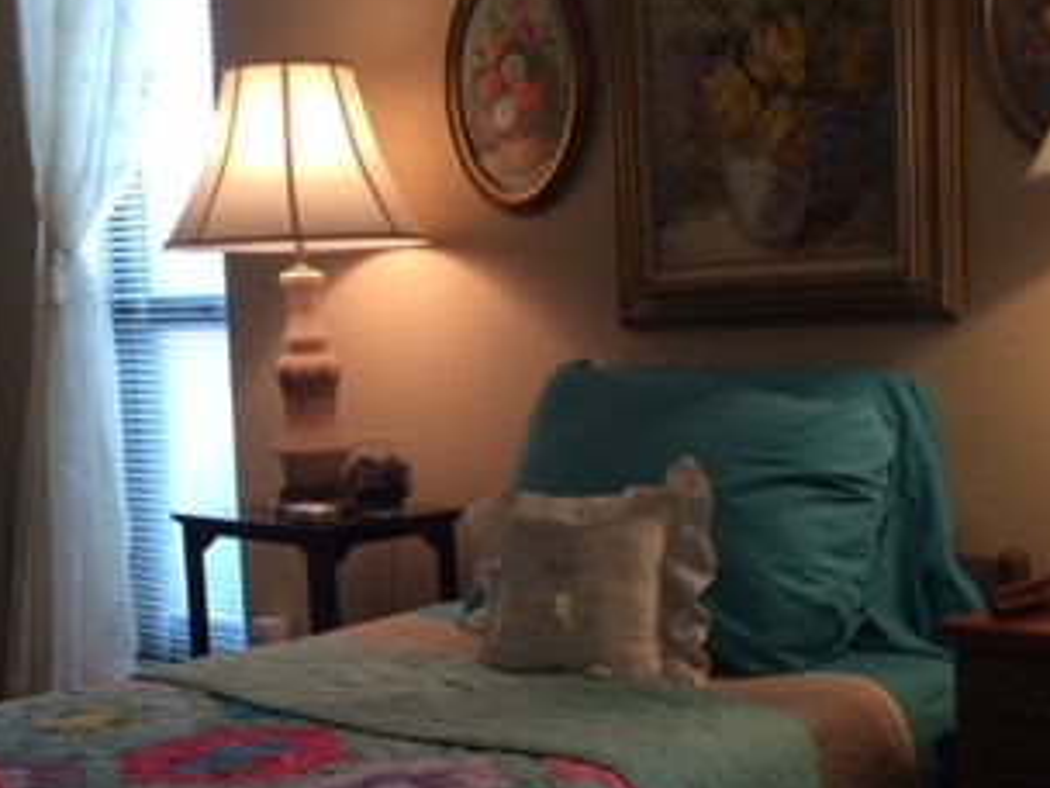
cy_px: 553
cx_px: 694
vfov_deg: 23.9
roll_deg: +1.8
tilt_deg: -7.6
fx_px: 1850
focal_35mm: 61
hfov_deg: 31.4
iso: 32
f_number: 2.2
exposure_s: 1/40
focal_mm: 4.15
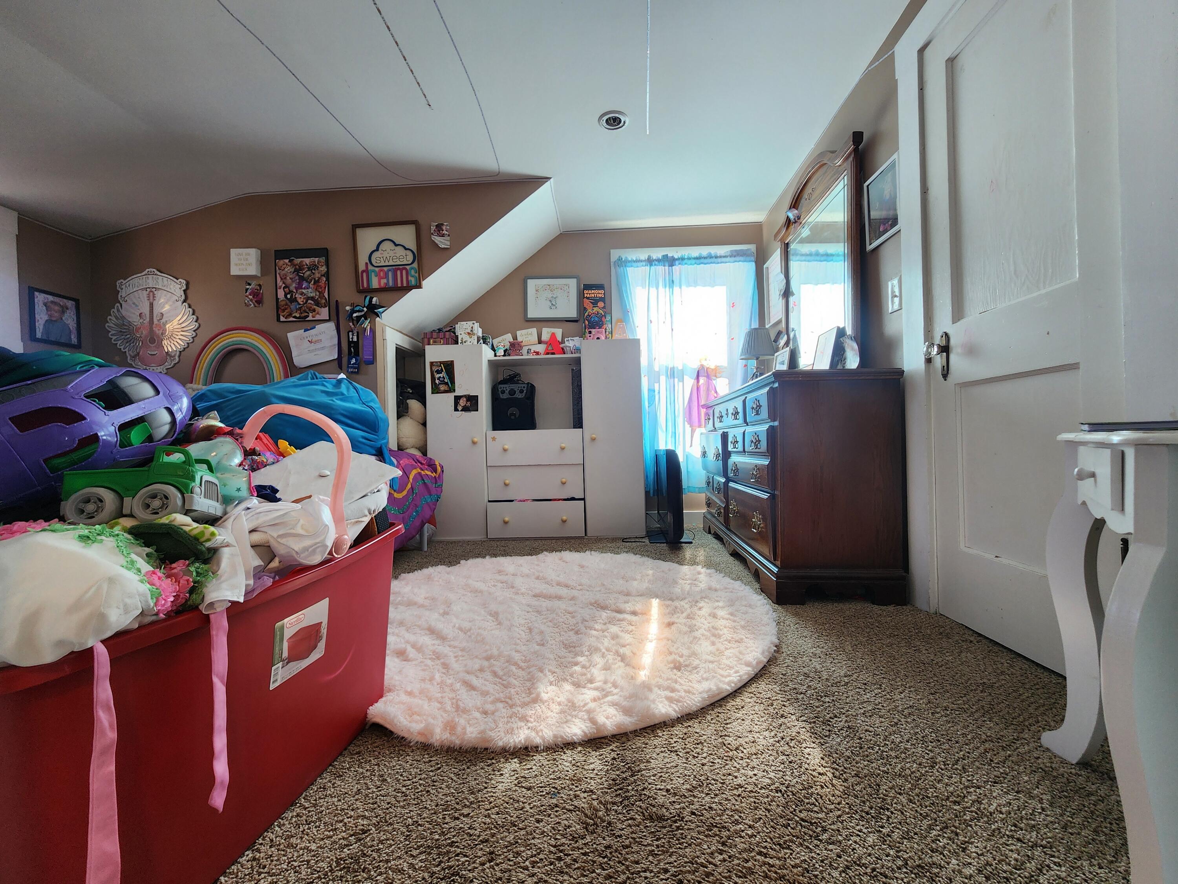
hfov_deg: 106.2
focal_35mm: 13
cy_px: 442
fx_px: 442
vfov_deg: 89.9
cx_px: 589
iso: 100
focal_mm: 2.2
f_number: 2.2
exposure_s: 1/60
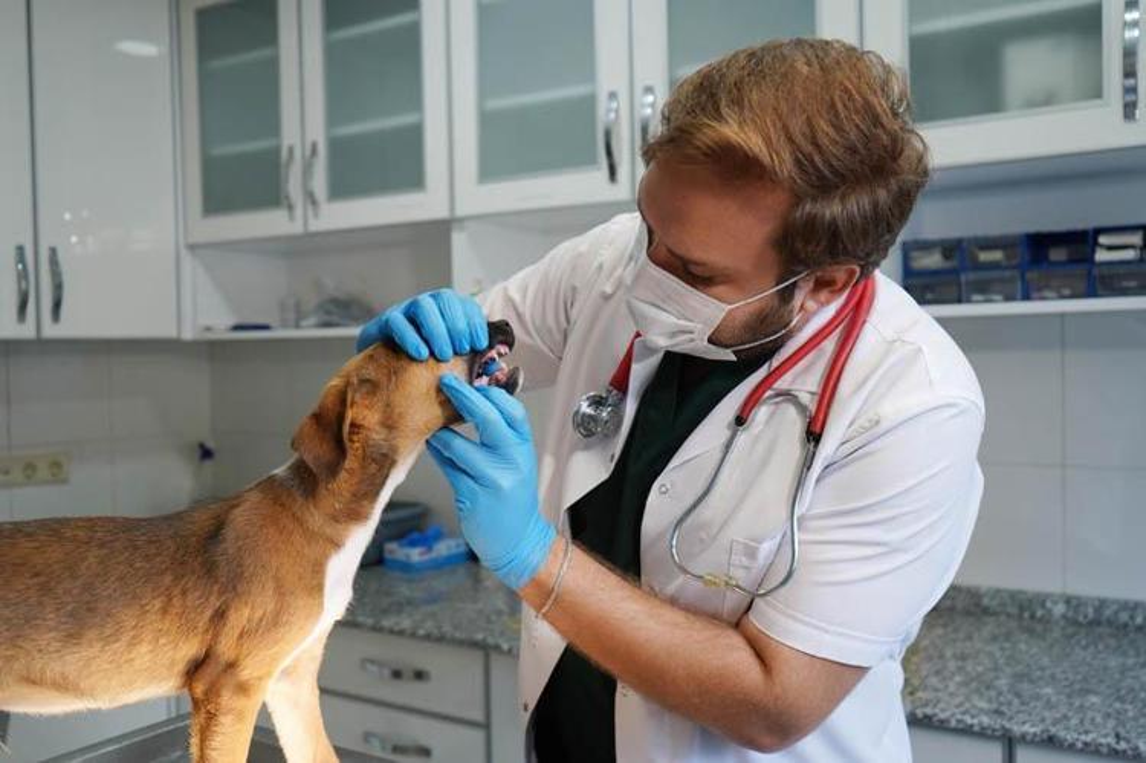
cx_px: 573
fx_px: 986
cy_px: 382
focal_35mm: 31
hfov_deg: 60.3
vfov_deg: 42.3
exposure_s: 1/160
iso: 800
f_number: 4
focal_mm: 31
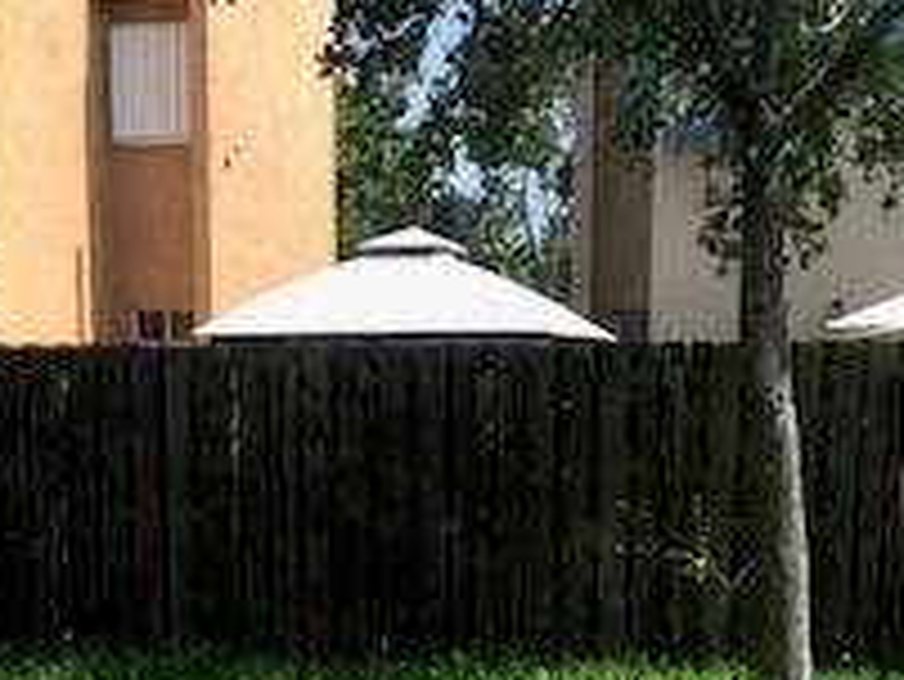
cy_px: 887
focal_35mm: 89
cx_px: 400
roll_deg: +0.5
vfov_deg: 15.8
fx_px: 2326
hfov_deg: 22.0
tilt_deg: -12.1
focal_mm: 4
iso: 20
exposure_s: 1/454
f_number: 1.8
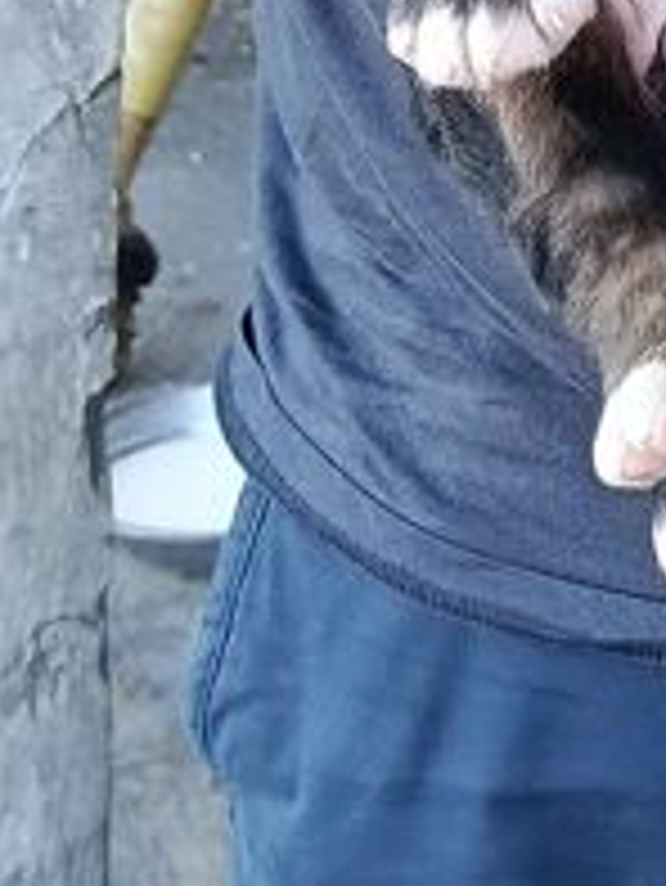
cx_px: 1035
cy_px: -495
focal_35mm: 133
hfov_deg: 10.7
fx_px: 3408
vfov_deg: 13.8
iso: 355
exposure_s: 1/100
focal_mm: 5.24
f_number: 1.7
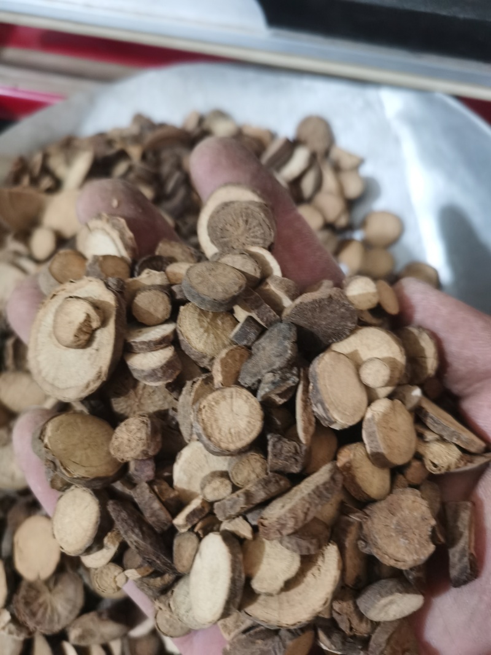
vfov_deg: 65.3
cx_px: 246
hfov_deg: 51.3
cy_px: 328
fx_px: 511
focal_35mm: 27
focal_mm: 5.58
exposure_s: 1/25.7
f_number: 1.8
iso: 500
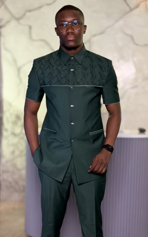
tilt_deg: -7.2
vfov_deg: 28.4
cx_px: 86
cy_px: 158
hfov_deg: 18.1
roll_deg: -1.1
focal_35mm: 72
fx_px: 465
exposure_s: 1/73
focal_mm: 6.76
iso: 100
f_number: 1.78
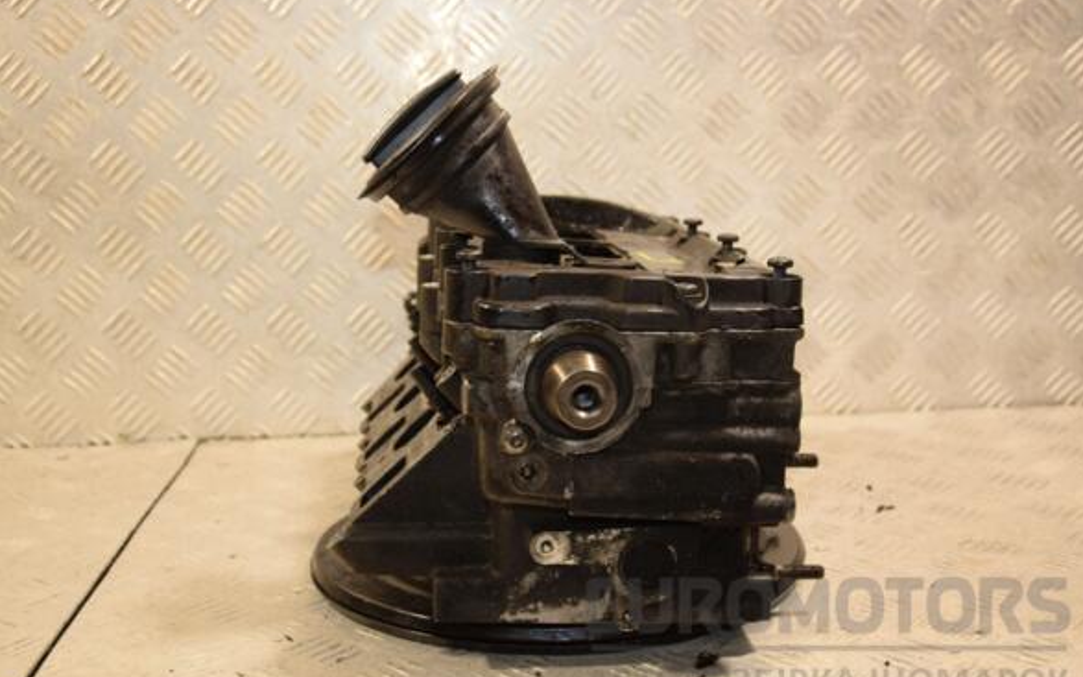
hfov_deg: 40.3
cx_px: 552
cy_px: 360
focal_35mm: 50
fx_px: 1476
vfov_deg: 25.8
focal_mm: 32
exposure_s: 1/125
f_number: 5
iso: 800
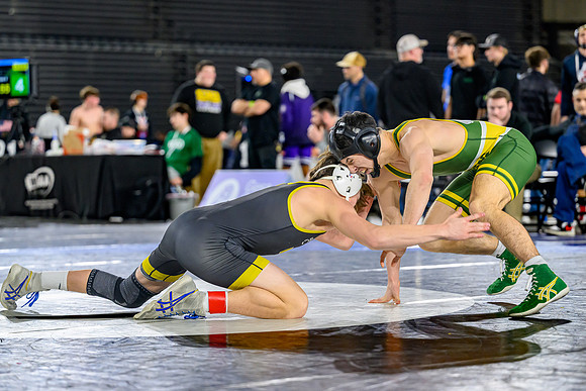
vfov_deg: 12.0
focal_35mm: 114
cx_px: 248
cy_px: 212
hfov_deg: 17.9
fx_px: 1862
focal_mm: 94
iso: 2500
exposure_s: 1/1000
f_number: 2.8
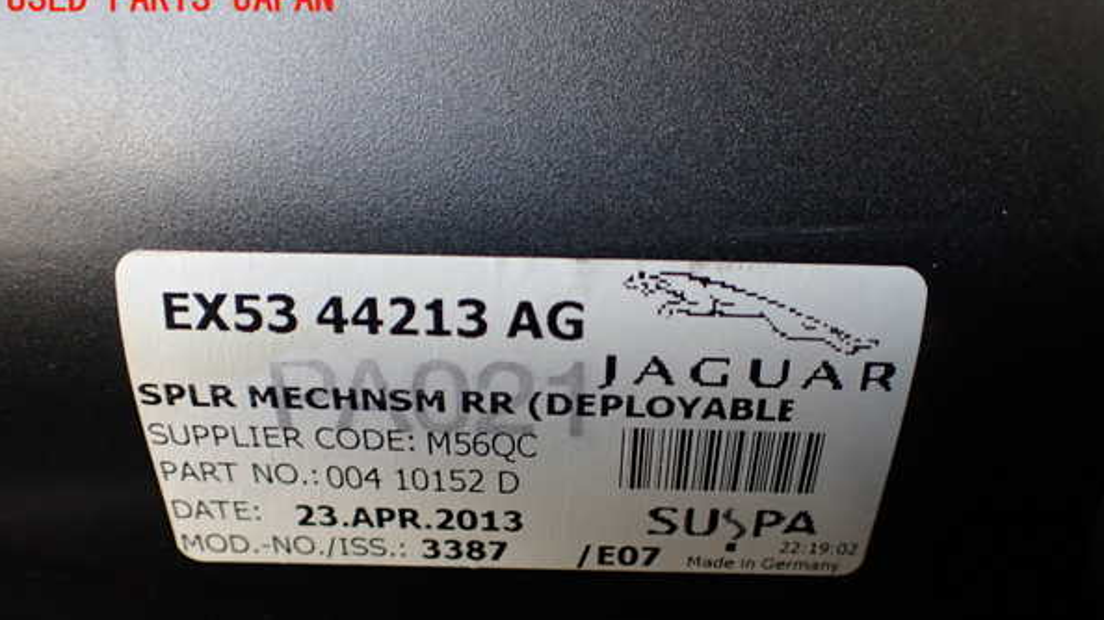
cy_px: 394
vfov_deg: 35.4
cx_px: 554
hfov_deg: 59.5
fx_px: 966
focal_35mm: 33
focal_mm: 5.4
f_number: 2.3
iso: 200
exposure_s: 1/125
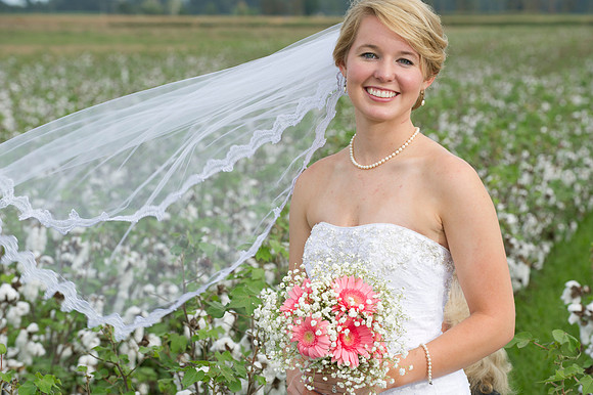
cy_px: 198
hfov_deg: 14.7
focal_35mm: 140
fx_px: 2305
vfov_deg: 9.8
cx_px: 296
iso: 200
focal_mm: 140
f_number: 8
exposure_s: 1/125
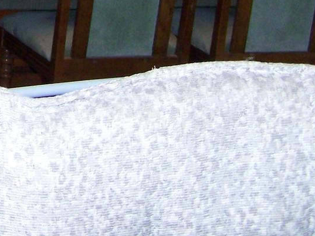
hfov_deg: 13.0
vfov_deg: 9.7
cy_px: -184
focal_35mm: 145
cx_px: -128
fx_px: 1320
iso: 160
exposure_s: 1/60
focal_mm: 6.3
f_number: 2.8
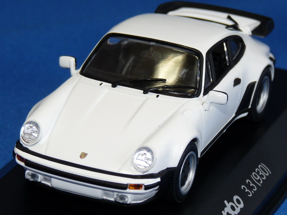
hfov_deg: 10.9
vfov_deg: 8.2
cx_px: 144
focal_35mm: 181
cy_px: 108
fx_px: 1501
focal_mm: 18
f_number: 3.6
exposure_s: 1/40
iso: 100
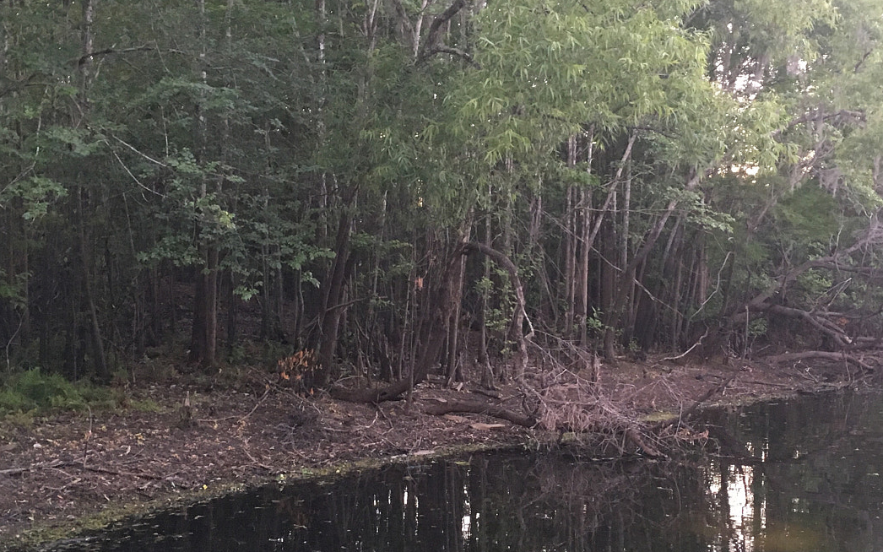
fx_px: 1131
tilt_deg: -0.4
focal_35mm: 47
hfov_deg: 42.6
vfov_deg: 27.4
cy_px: 298
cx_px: 489
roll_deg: -0.2
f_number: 2.2
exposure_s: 1/17
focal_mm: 4.15
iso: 200
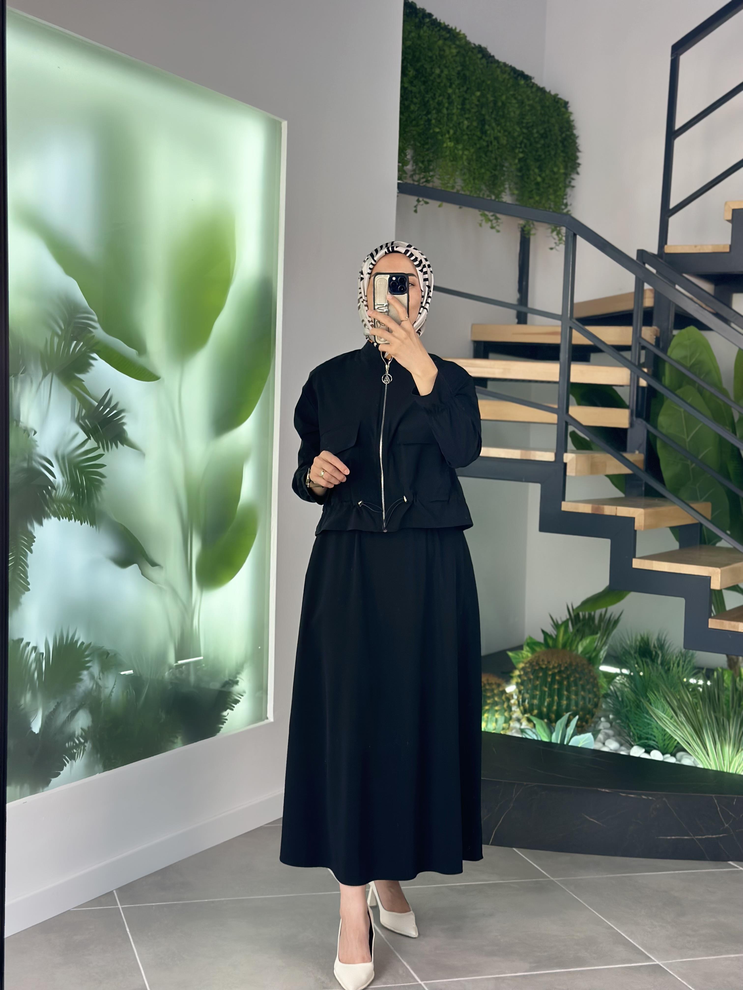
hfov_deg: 30.3
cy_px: 495
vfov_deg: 39.7
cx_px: 372
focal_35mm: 48
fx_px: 1374
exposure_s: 1/306
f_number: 1.78
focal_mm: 6.86
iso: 80
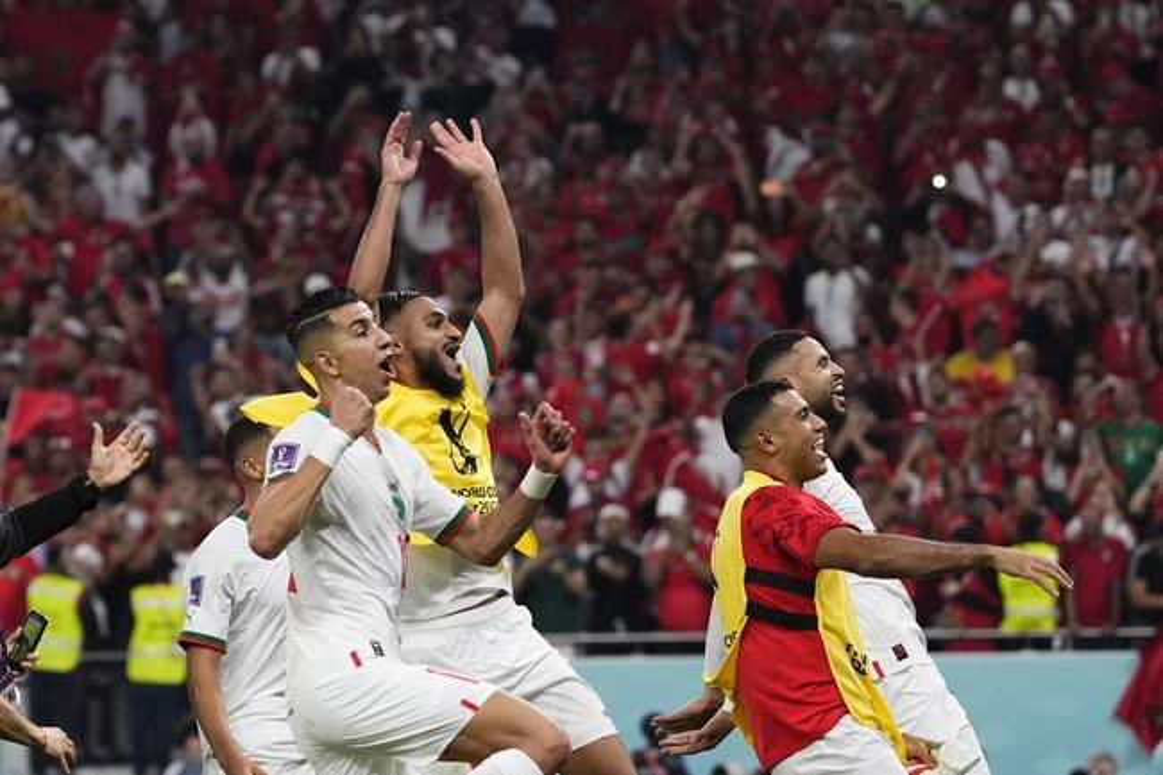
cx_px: 582
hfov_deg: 17.1
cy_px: 388
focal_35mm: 120
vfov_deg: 11.4
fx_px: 3875
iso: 1600
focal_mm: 120
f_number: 2.8
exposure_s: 1/1965
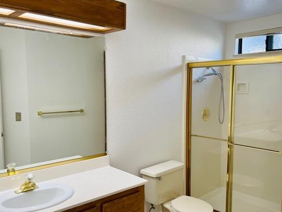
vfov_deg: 42.9
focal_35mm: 33
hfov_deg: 55.2
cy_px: 113
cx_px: 157
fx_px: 269
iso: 125
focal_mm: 5.1
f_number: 1.6
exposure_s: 1/120
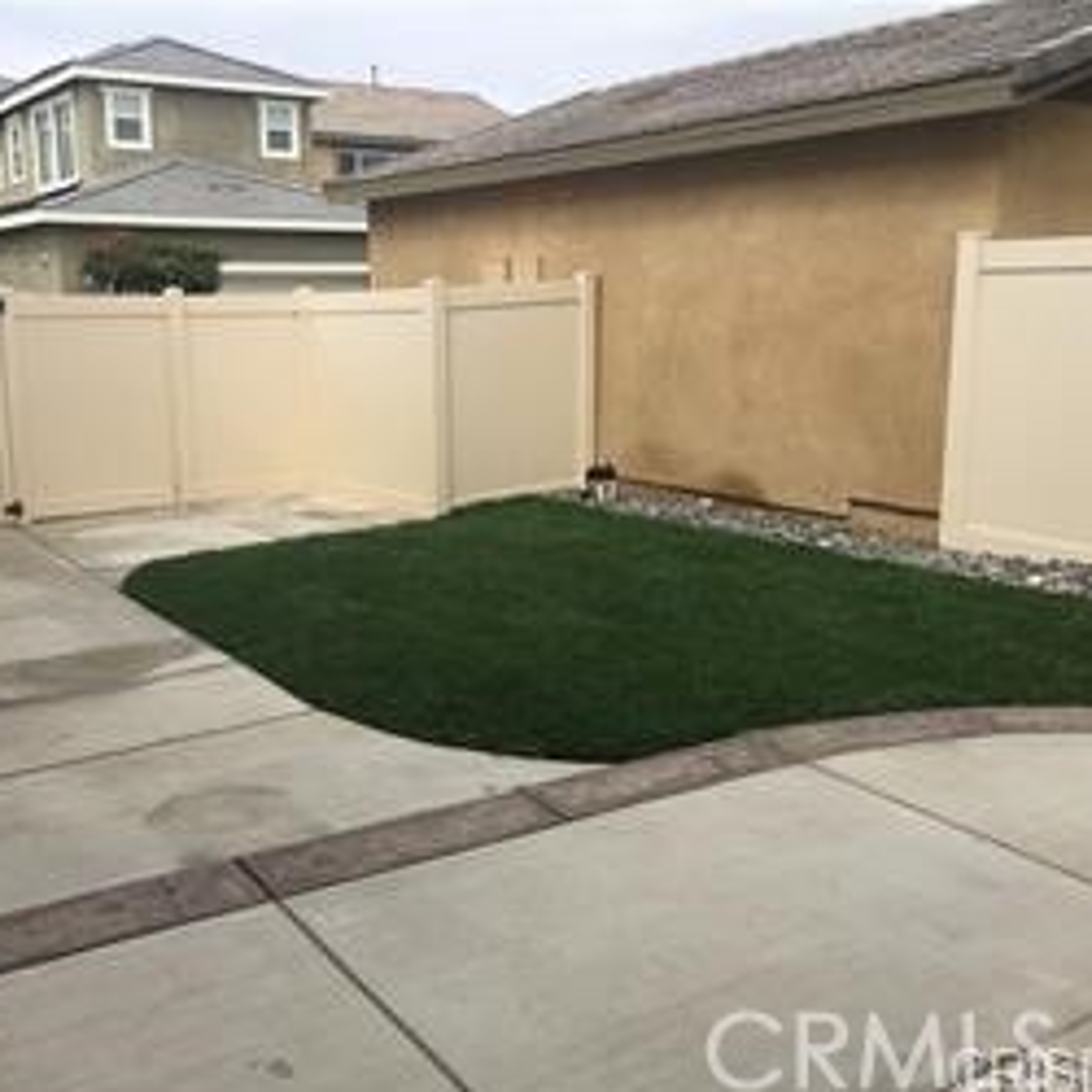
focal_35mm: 35
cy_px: 555
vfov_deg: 47.2
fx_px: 1249
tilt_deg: -11.4
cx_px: 478
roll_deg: -0.2
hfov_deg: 47.1
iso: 32
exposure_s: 1/1319
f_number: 2.2
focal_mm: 4.15
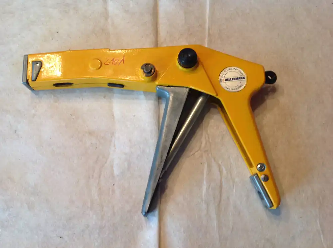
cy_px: 124
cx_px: 166
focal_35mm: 35
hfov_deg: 52.7
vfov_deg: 40.6
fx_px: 336
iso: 50
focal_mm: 4.28
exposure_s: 1/17
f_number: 2.4
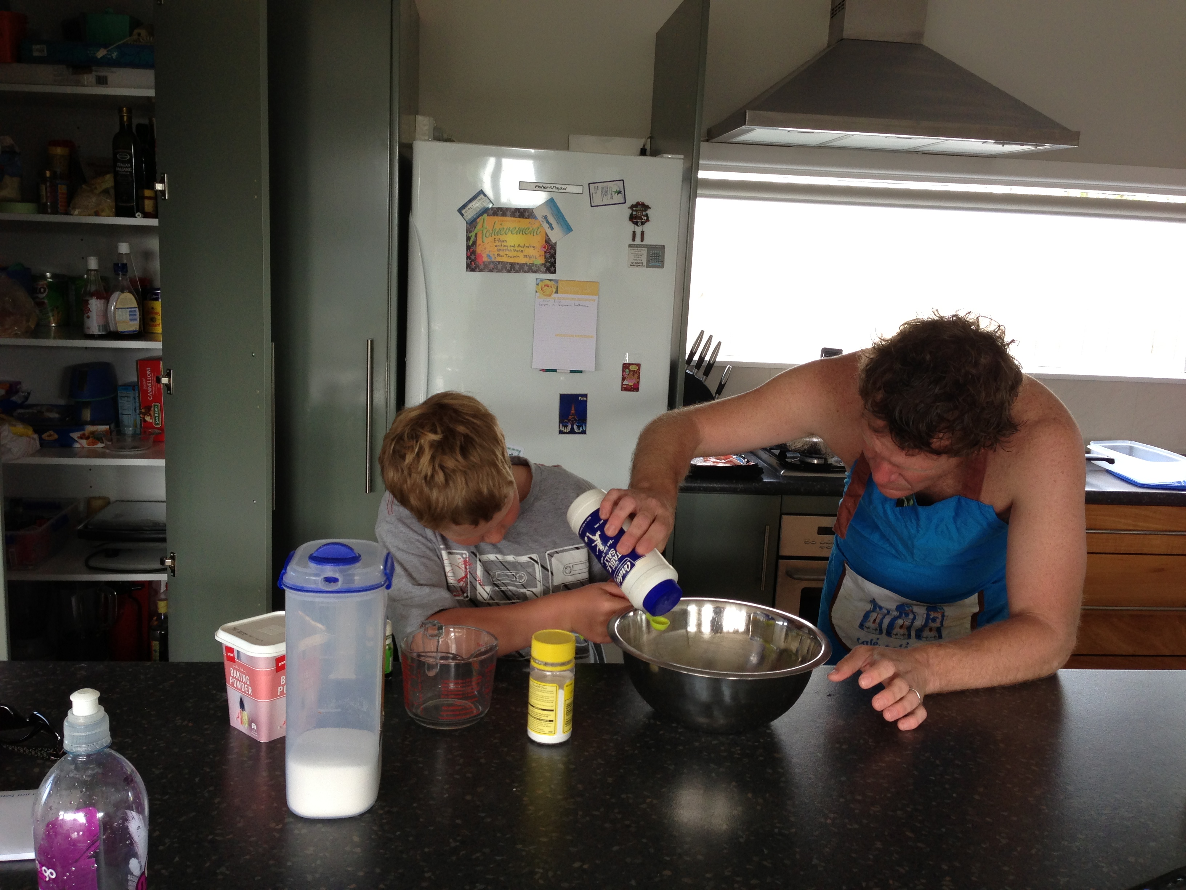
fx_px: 1131
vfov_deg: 42.9
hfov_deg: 55.4
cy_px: 445
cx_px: 593
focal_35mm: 33
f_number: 2.4
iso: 64
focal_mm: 4.13
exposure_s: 1/60
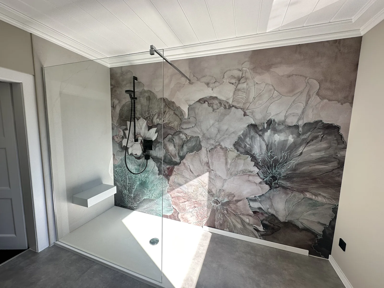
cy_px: 144
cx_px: 192
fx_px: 155
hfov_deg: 102.1
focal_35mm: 14
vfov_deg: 85.7
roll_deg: -1.7
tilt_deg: -8.0
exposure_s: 1/195
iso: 40
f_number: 2.2
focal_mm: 2.22
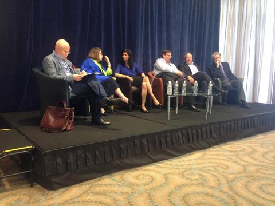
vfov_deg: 42.9
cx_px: 138
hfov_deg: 55.4
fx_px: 262
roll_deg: -0.8
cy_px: 103
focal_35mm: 33
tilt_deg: -6.4
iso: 250
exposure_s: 1/20
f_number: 2.4
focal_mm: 4.12
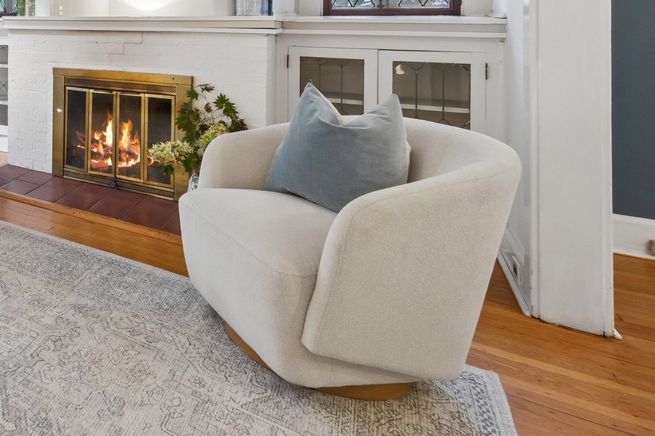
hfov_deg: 47.8
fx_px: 509
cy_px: 20
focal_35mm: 28
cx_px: -60
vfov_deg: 41.5
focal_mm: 8
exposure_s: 1/2
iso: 200
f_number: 8
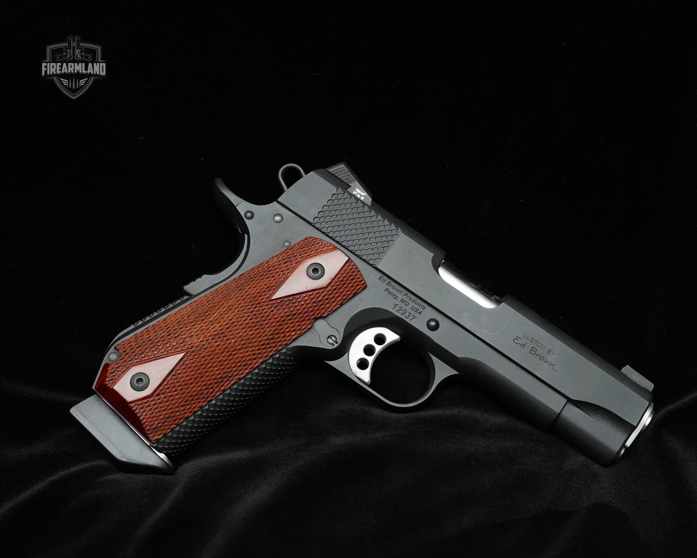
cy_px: 285
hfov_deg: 40.2
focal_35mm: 46
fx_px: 949
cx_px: 415
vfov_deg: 32.7
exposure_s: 1/160
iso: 8000
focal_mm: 40
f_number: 6.3
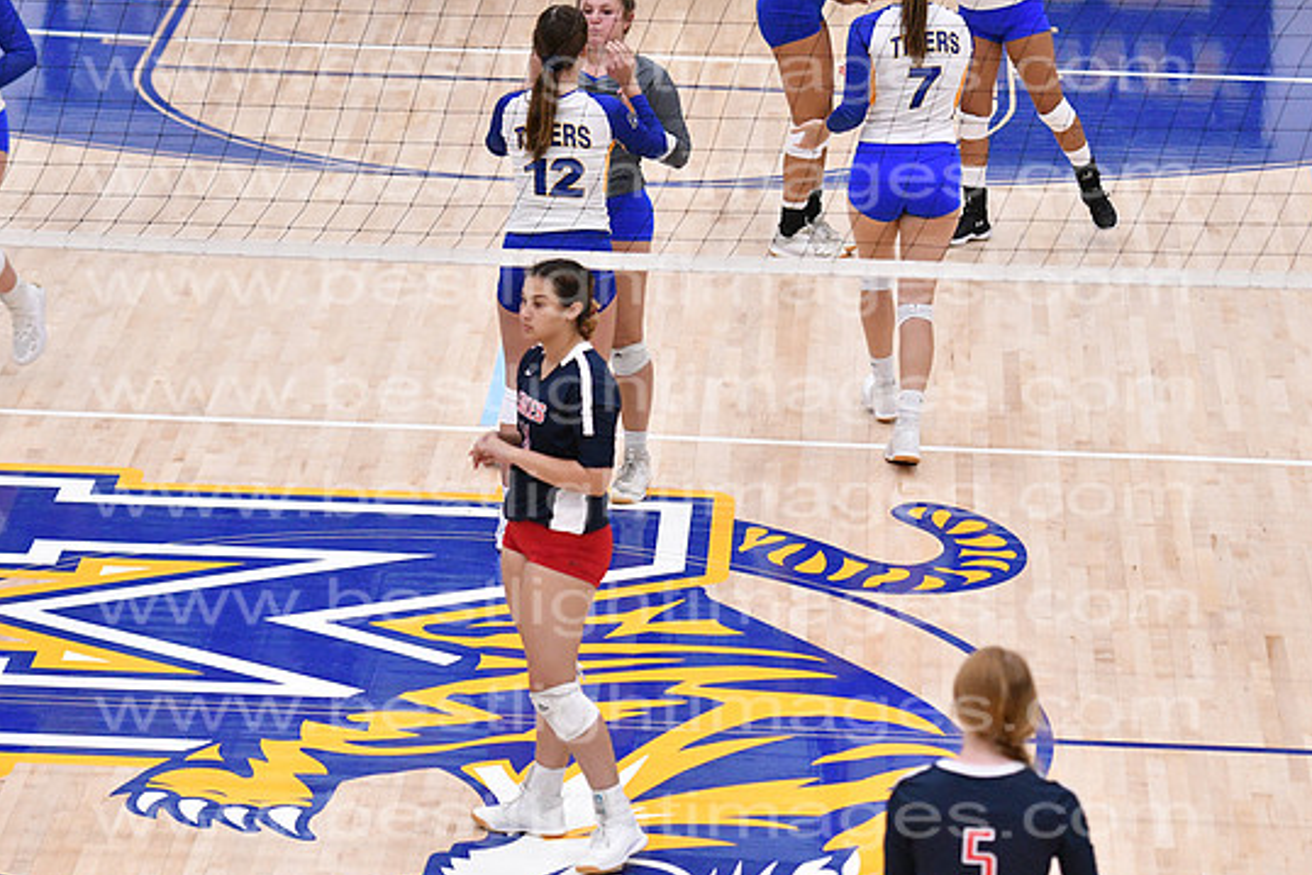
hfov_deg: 12.4
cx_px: 646
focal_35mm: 165
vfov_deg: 8.3
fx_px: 6015
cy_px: 447
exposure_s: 1/1000
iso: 6400
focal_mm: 102
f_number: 3.2
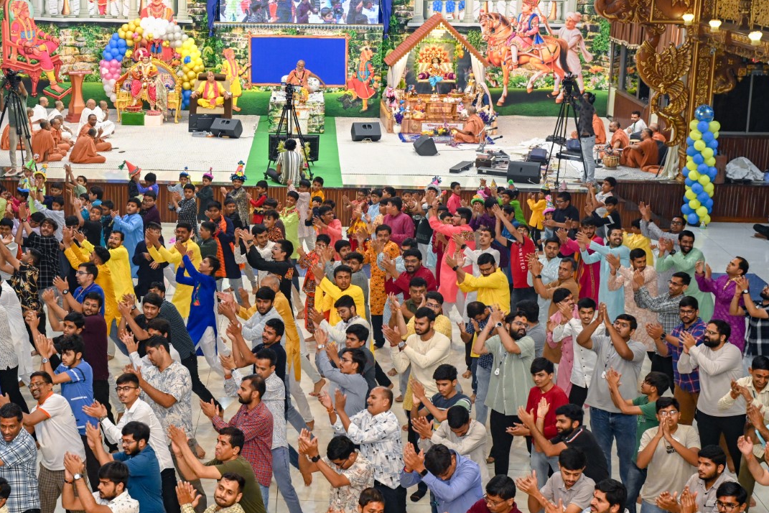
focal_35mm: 59
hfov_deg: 33.5
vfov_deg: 23.0
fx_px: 1260
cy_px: 234
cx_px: 230
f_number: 5
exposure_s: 1/200
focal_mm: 39
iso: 1600
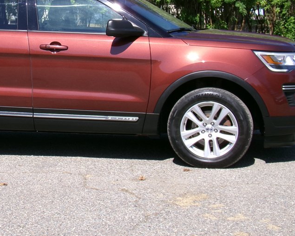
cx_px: 71
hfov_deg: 22.3
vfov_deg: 18.0
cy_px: 67
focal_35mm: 85
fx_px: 742
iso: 100
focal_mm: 8.5
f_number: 4.2
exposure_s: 1/450
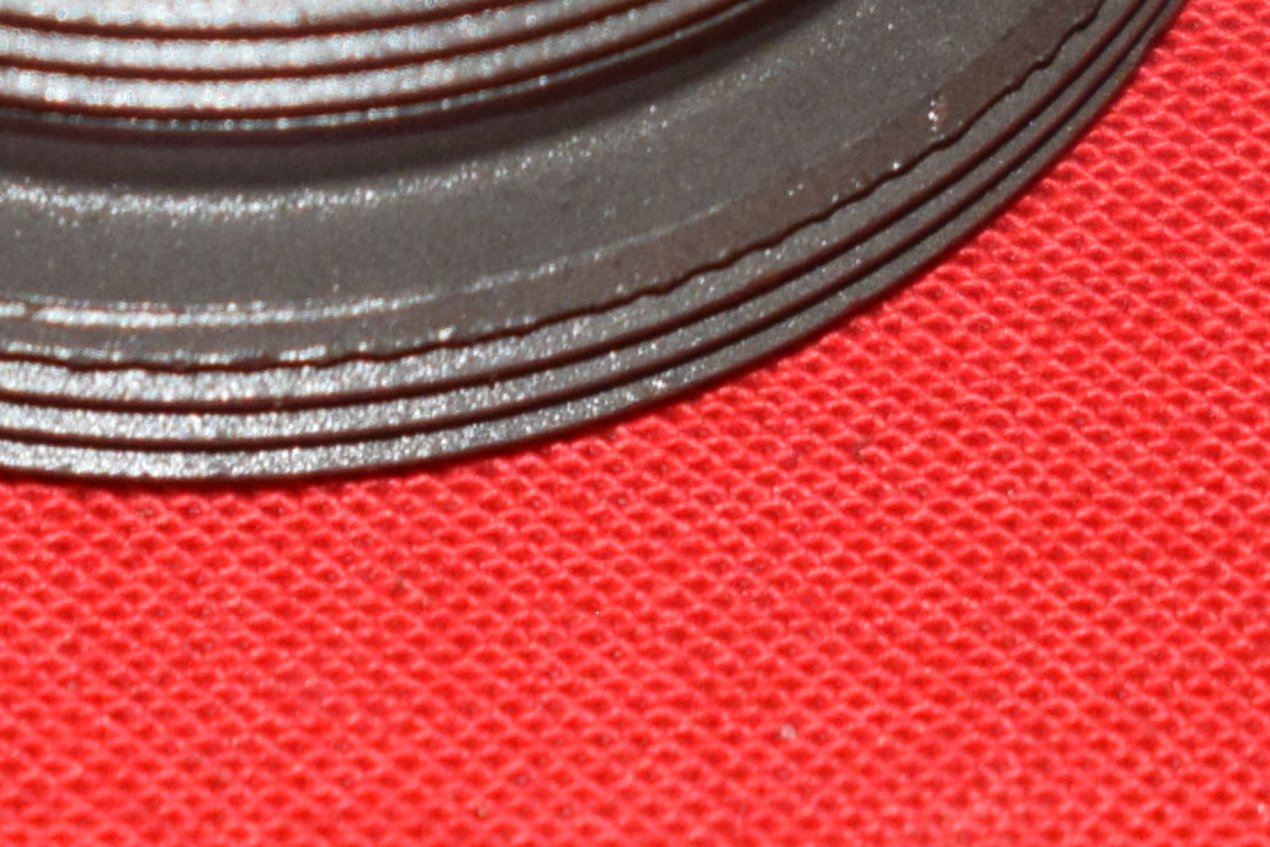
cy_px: -221
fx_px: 15725
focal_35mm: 446
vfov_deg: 3.1
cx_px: -284
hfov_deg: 4.6
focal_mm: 55
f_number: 5.6
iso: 640
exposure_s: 1/125
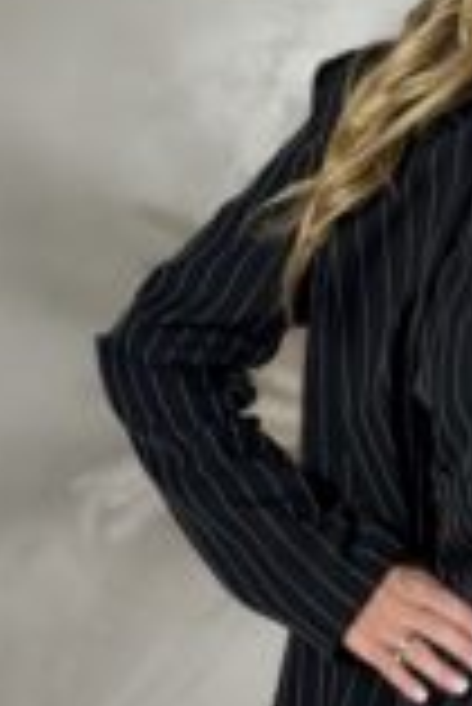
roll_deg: +0.2
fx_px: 2492
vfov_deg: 16.1
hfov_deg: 10.7
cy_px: 472
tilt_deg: -8.5
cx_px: 499
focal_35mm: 127
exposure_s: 1/50
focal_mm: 6.76
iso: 80
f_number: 1.78
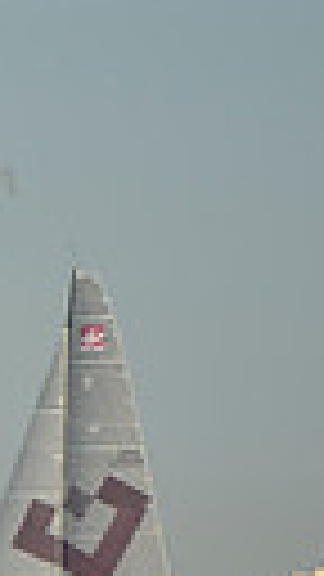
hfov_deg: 1.3
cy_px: 542
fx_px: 13731
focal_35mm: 899
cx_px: -846
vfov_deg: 2.4
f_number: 6.3
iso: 200
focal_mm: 190
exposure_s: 1/800
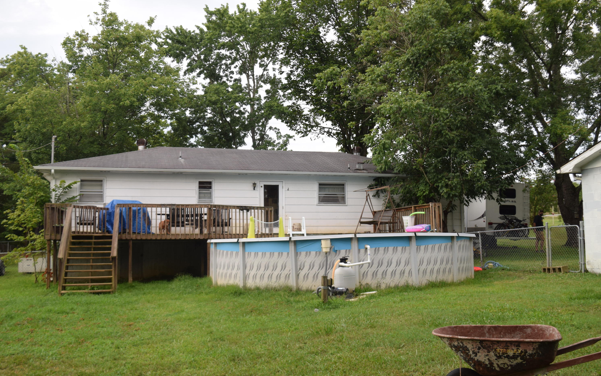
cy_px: 193
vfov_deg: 34.4
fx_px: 606
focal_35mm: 37
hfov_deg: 52.8
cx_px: 299
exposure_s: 1/160
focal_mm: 24
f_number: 6.3
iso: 400
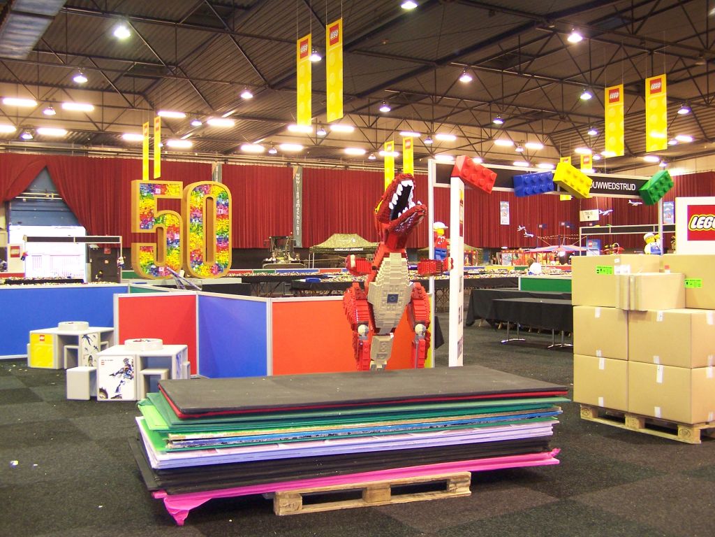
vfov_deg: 37.7
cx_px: 358
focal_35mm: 38
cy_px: 268
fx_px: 785
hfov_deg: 49.0
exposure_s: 1/3
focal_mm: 6.3
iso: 140
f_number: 2.8
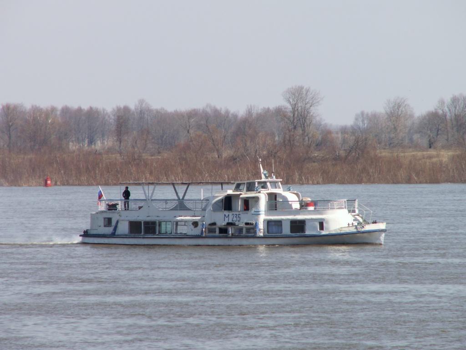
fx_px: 5654
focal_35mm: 420
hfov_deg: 4.7
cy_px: 175
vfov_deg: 3.5
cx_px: 233
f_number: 5
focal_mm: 69.45
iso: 50
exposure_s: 1/500
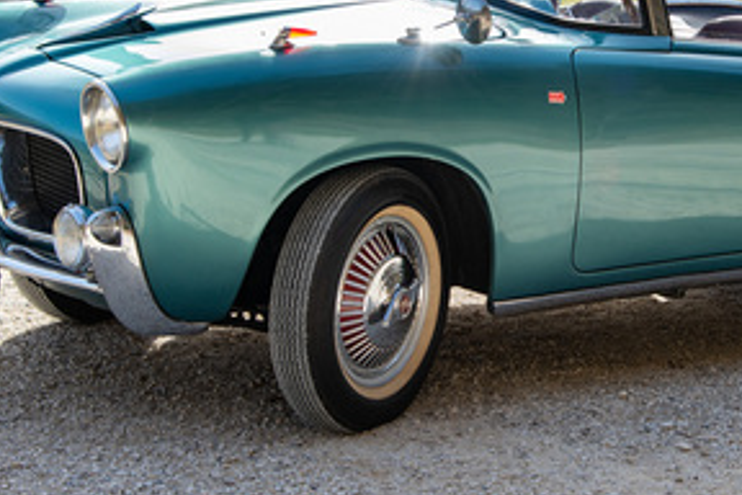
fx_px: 1979
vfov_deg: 14.1
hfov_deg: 21.1
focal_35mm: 96
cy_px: 77
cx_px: 513
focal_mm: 46
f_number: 6.3
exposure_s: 1/125
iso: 125
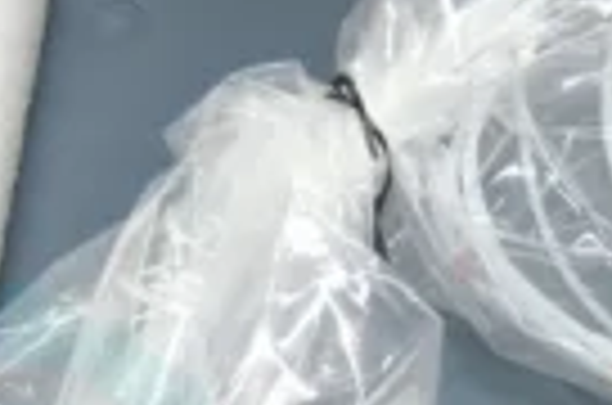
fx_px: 1950
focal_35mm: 115
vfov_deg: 11.6
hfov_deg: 17.2
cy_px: 500
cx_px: 688
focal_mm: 17
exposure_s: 1/30
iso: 640
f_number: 2.8
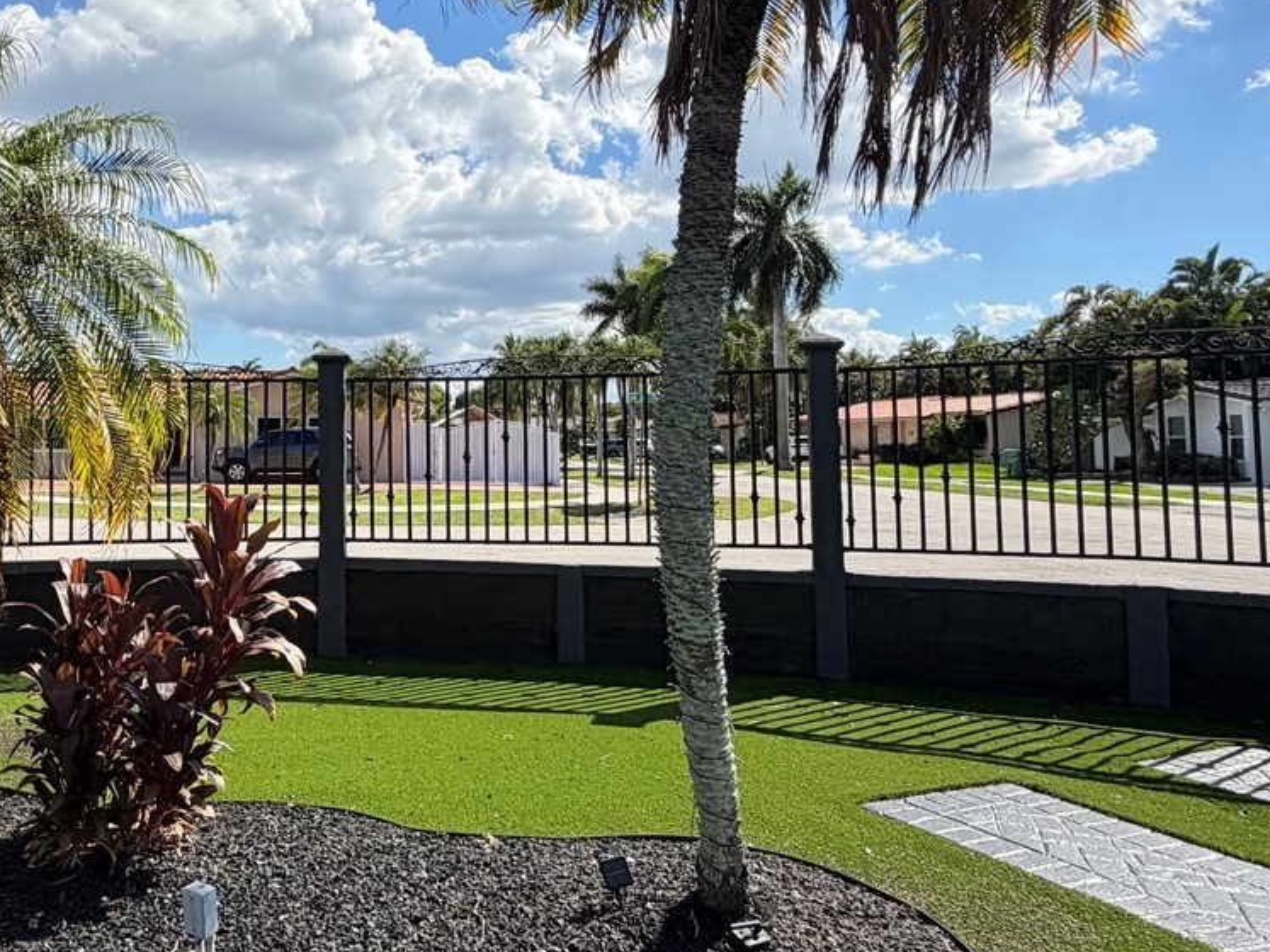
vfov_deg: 46.6
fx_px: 1100
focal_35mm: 30
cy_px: 388
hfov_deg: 57.4
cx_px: 340
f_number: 2.2
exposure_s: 1/928
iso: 20
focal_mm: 2.22
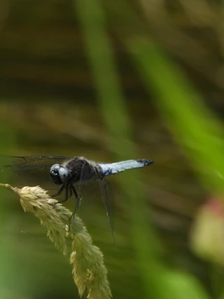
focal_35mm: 1728
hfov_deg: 0.9
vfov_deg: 1.1
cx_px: 94
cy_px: 149
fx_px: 14909
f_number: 5.6
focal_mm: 170
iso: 100
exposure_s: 1/125
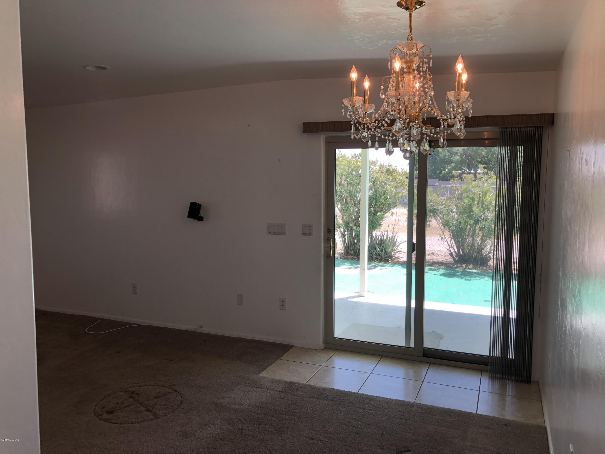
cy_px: 227
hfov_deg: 63.4
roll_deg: +0.5
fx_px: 489
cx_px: 302
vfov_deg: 49.7
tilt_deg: -5.8
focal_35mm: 28
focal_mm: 3.99
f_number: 1.8
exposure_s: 1/120
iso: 32
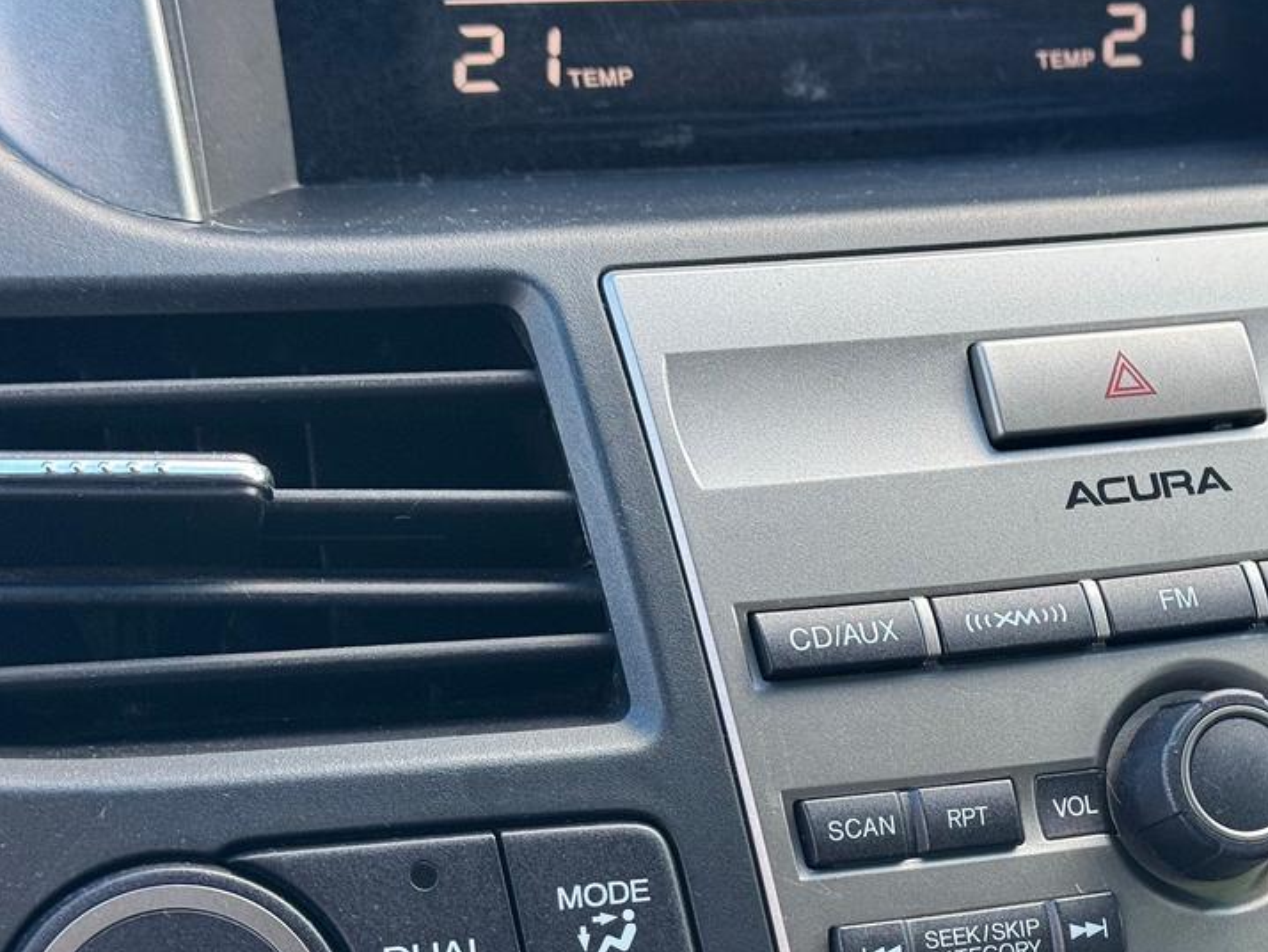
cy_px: 787
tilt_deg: -30.4
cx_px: 1050
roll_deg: -5.7
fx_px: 3151
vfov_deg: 17.0
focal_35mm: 86
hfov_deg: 22.4
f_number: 1.78
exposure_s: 1/105
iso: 100
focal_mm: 6.76
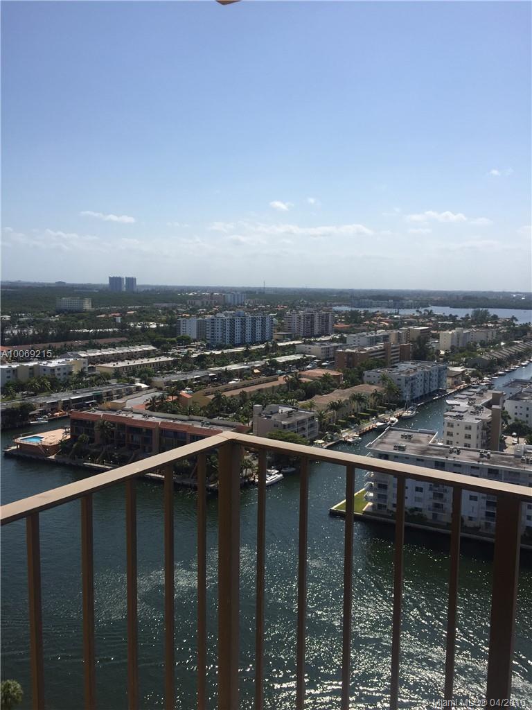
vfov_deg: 61.7
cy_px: 355
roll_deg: -0.7
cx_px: 266
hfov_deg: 48.2
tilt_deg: -7.6
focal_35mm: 29
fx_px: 594
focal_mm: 4.15
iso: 32
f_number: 2.2
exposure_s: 1/3597
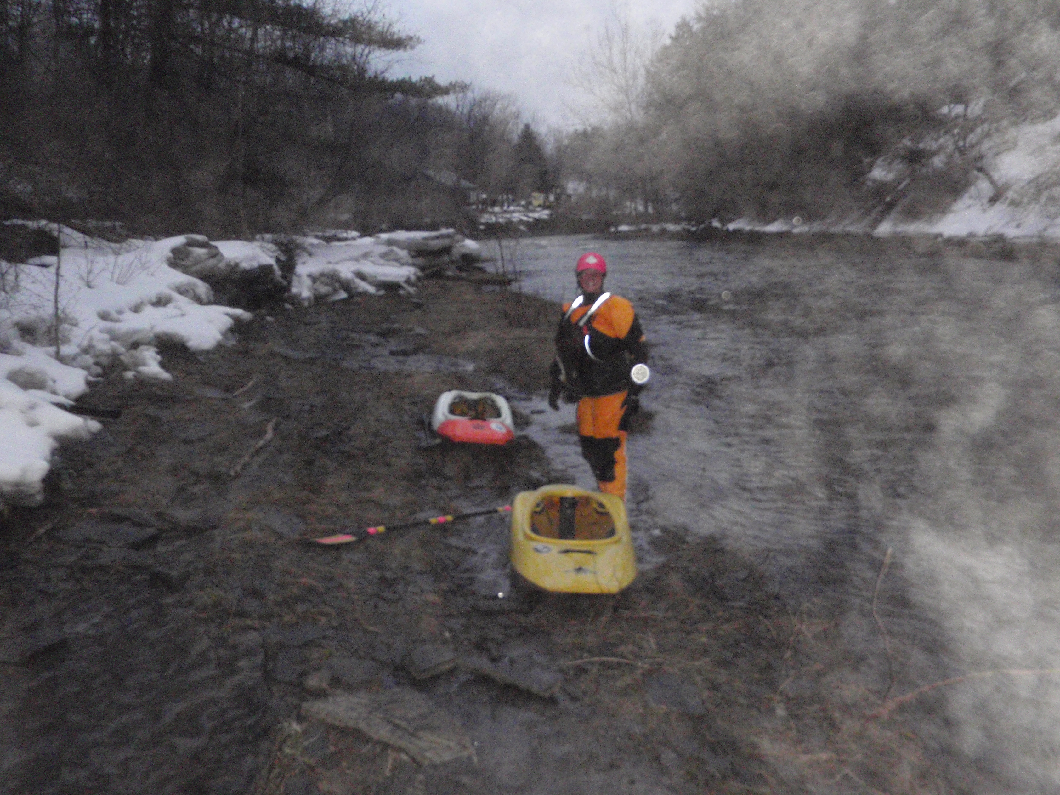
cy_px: 377
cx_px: 519
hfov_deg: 55.3
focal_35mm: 33
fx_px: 1010
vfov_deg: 42.9
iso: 800
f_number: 3.5
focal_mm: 5
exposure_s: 1/30
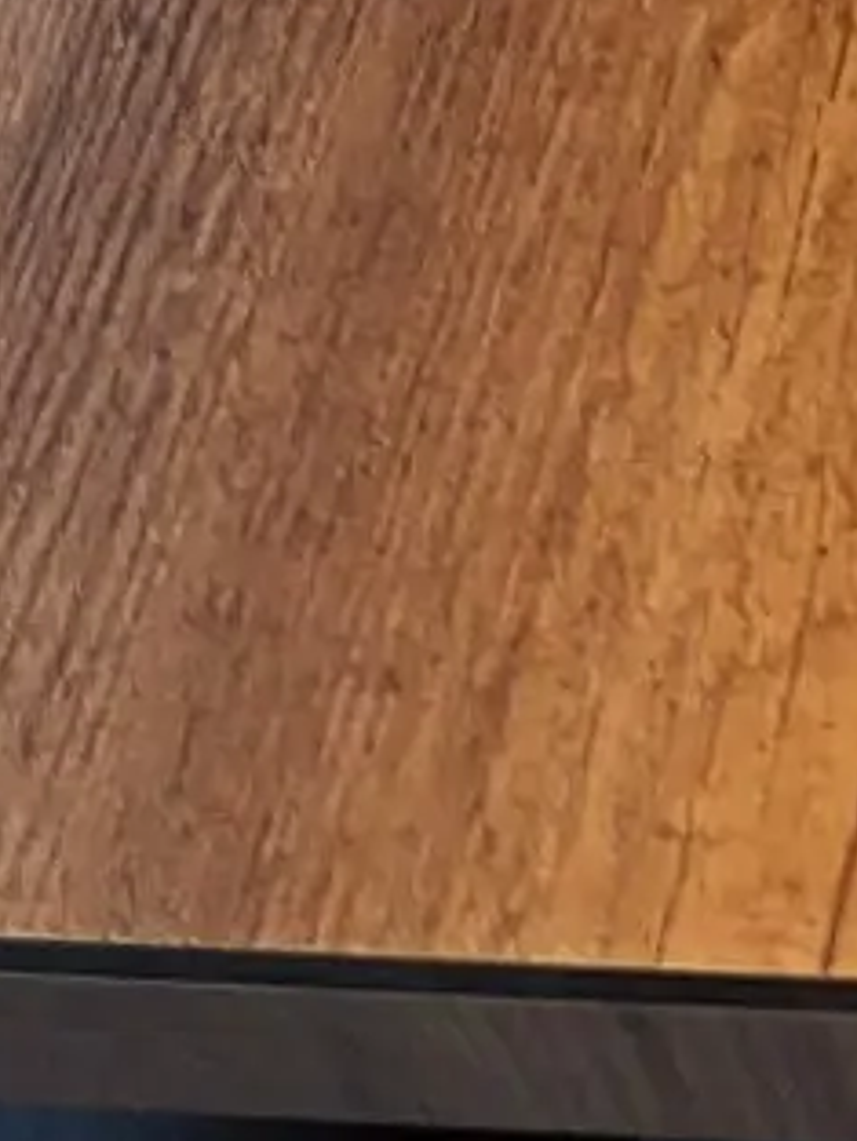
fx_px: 4651
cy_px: -2344
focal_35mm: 141
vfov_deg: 10.1
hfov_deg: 9.0
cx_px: 2345
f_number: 1.8
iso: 40
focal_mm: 5.5
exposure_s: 1/159
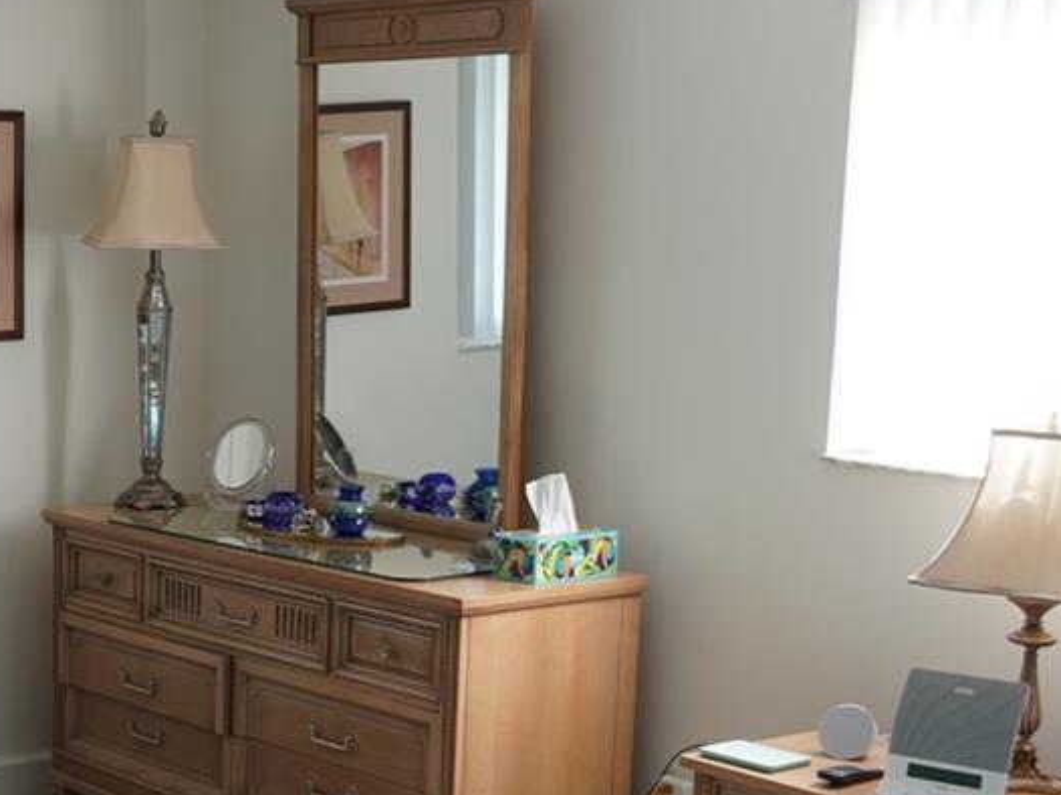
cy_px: 696
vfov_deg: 18.4
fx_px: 2420
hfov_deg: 23.6
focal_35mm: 79
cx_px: -28
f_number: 3.5
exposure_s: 1/30
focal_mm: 18
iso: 125
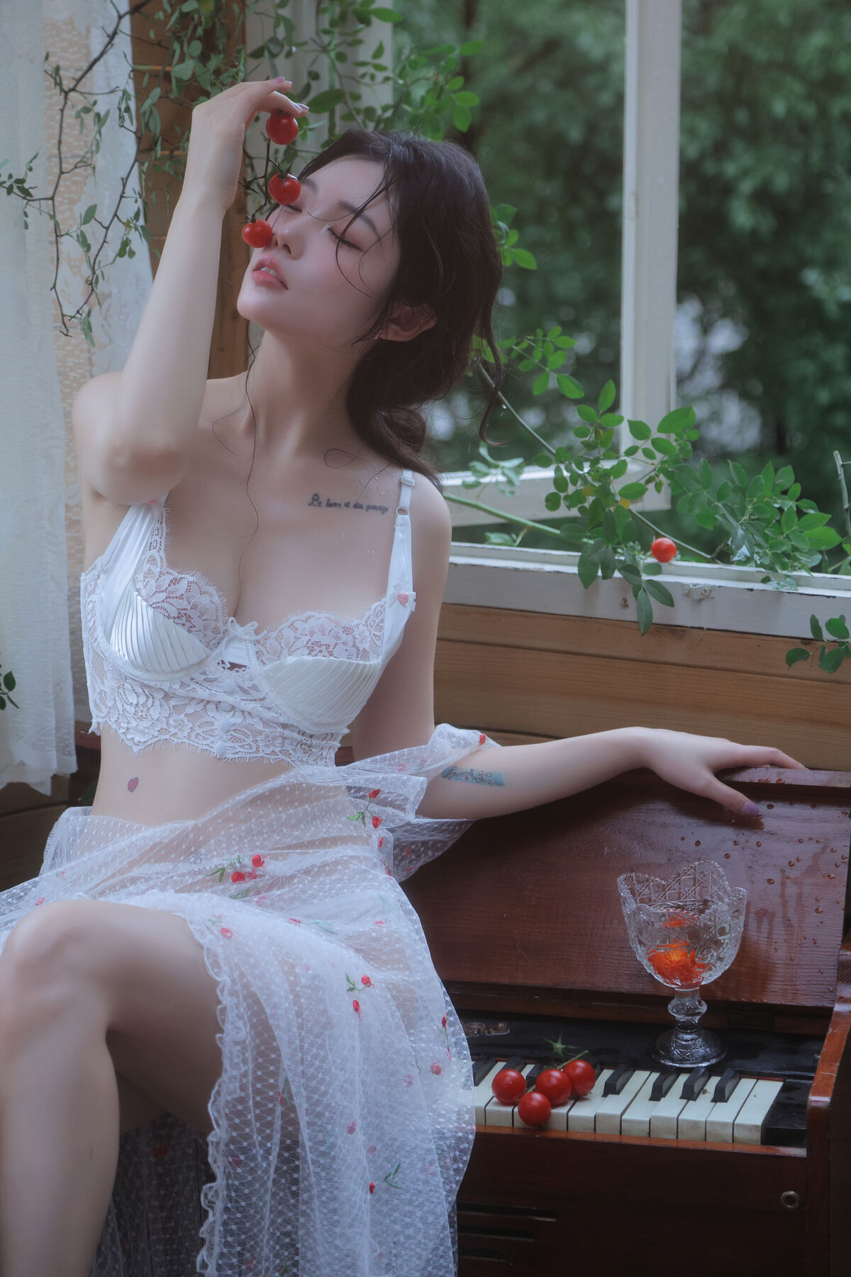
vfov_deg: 24.8
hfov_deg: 16.7
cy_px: 638
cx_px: 426
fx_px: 2906
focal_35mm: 82
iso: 1600
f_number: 4
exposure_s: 1/400
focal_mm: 80
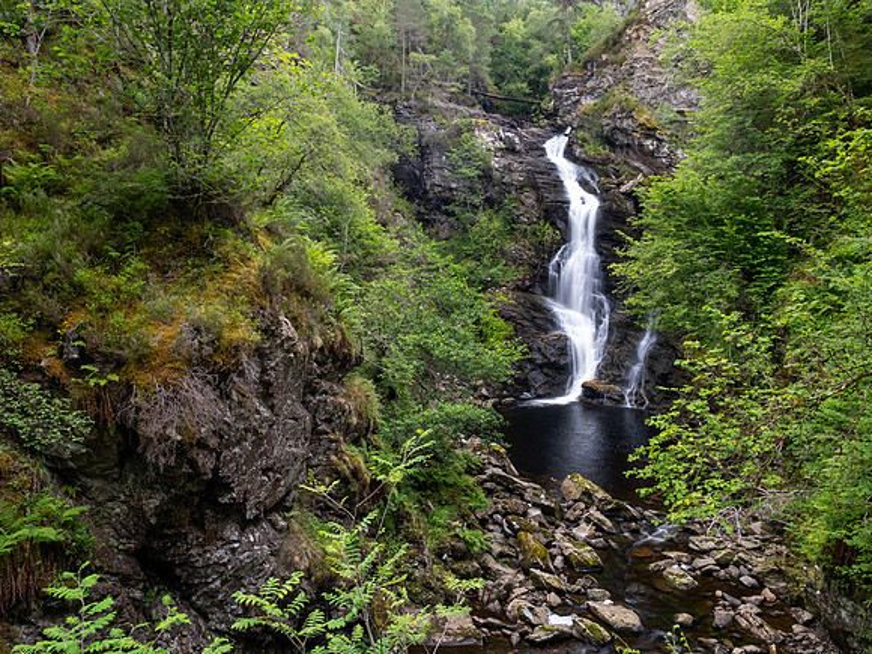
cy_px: 313
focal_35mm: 25
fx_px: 631
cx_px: 417
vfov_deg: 54.8
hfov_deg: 69.3
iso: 800
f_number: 4.5
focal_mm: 12
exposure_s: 1/2
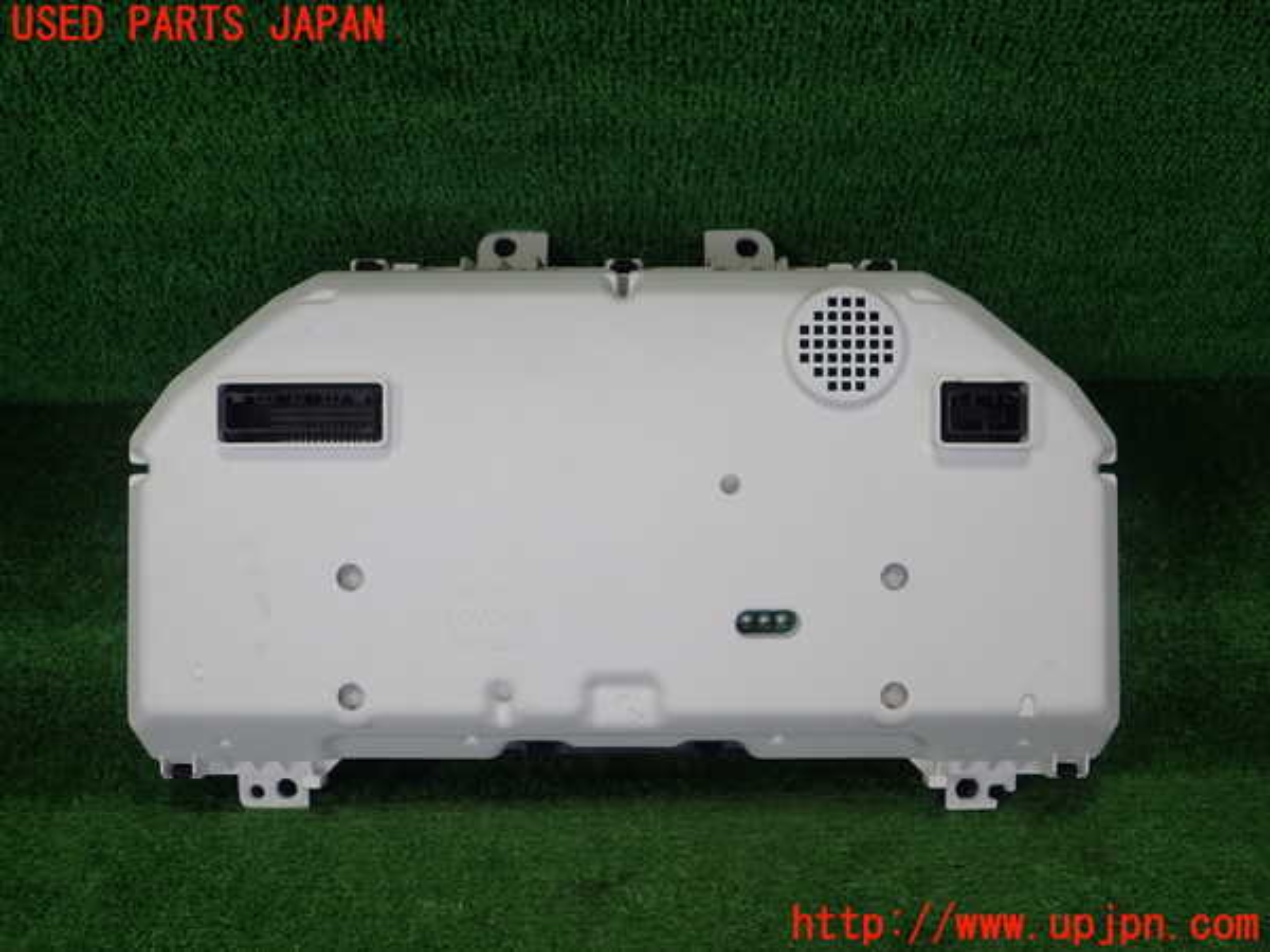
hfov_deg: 60.0
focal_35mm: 30
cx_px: 635
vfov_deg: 46.8
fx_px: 1101
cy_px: 476
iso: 100
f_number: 2.3
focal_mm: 5.5
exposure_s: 1/200
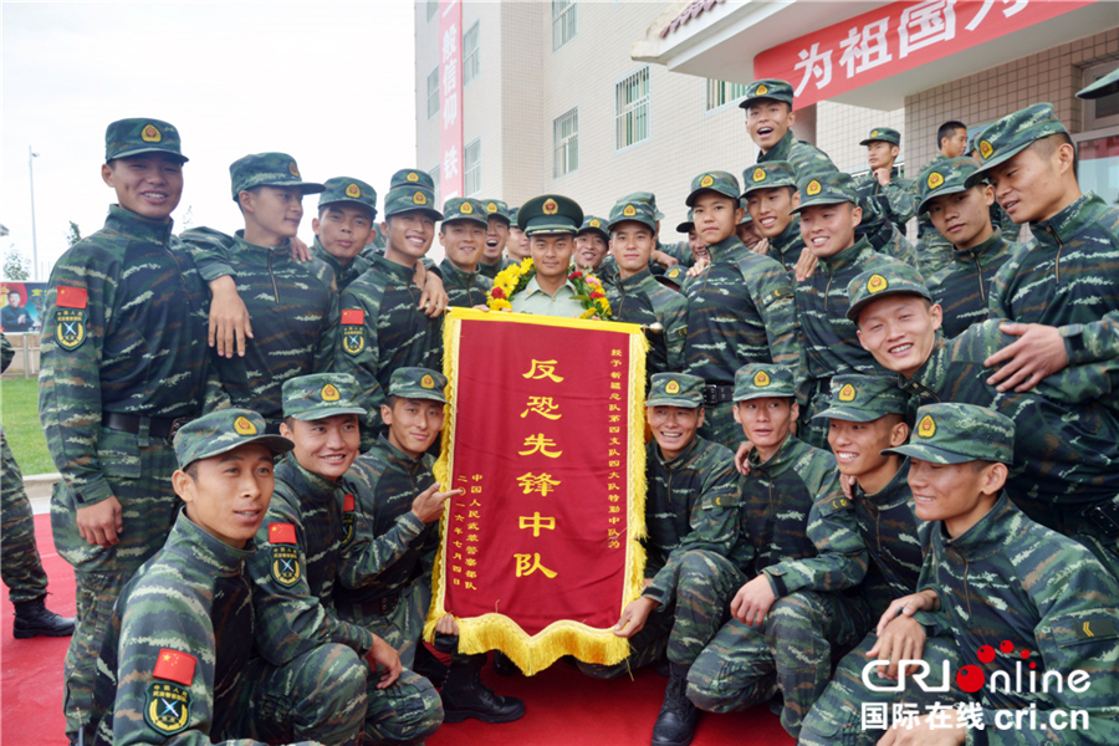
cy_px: 373
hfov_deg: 73.7
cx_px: 560
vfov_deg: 53.1
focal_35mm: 24
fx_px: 746
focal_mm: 24
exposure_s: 1/160
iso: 200
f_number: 5.6
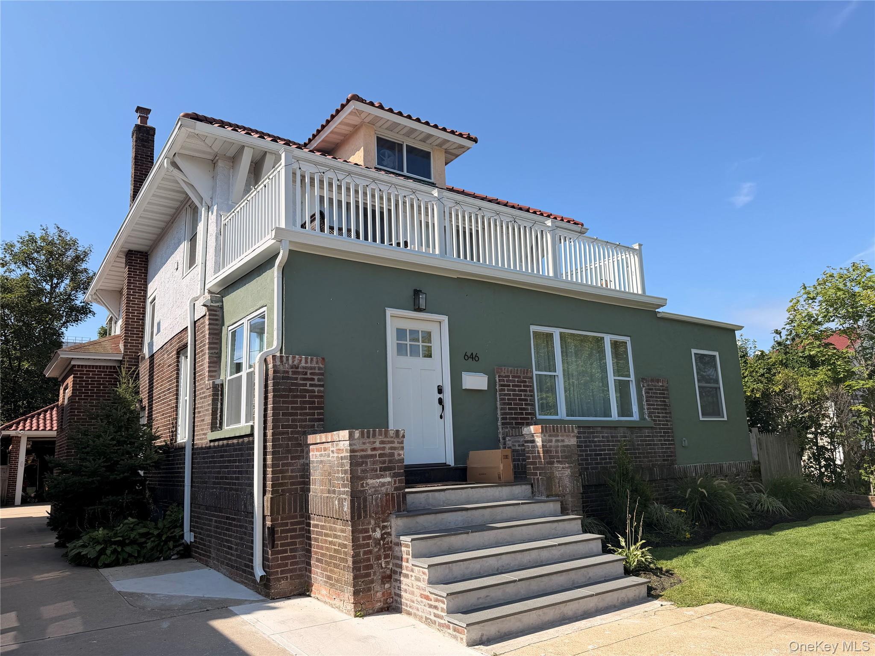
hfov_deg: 71.6
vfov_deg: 56.8
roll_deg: +2.5
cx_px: 438
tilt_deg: +11.0
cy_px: 328
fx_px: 607
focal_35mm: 24
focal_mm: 6.76
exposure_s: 1/4405
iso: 80
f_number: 1.78
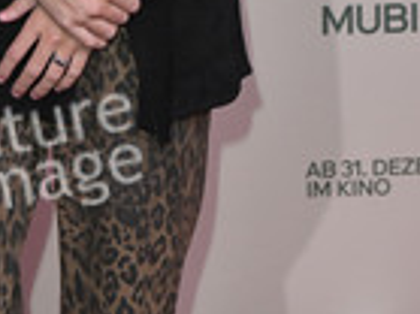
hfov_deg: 11.5
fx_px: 2085
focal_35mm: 172
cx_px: 76
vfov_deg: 8.2
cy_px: -287
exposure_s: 1/250
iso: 2500
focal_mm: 62
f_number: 6.3
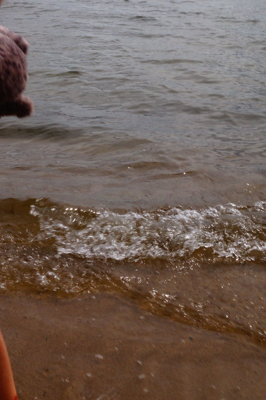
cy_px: 123
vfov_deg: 37.0
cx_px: 85
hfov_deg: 25.3
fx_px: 588
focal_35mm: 53
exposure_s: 1/125
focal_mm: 24
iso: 250
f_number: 22
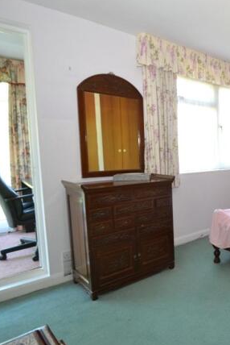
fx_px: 252
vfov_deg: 68.6
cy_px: 170
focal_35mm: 26
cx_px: 243
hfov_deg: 40.9
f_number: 3.5
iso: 640
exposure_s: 1/60
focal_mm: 11.5
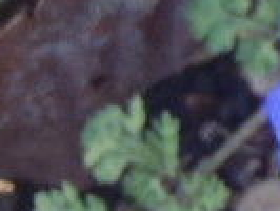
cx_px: 824
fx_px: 1830
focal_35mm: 226
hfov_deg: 7.7
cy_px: -136
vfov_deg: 6.5
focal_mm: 6.64
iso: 200
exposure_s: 1/40
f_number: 4.7
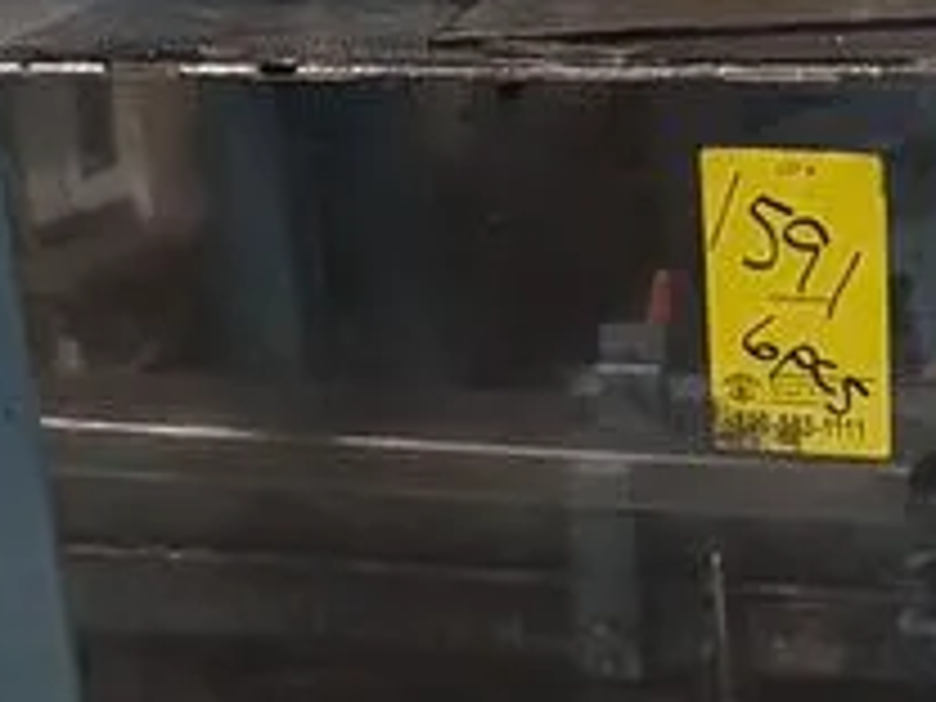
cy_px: 713
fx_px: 3380
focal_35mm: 125
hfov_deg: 15.6
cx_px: 778
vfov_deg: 11.7
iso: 1596
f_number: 1.68
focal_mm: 6.9
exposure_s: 1/805
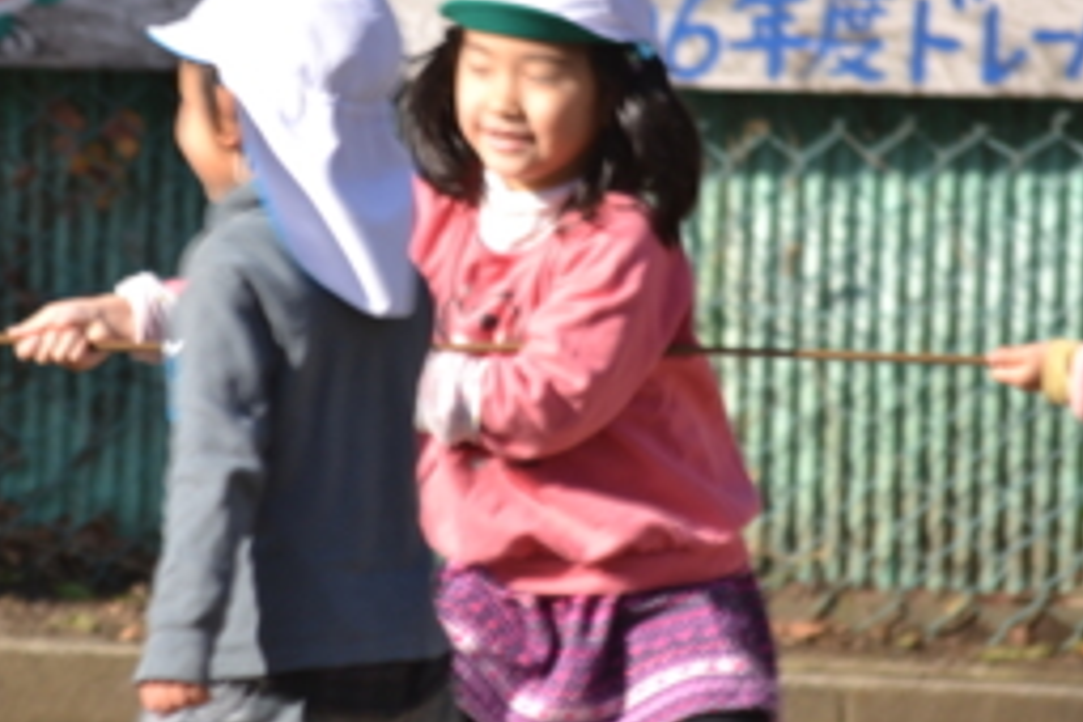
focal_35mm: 447
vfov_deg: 3.1
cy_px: 282
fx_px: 13446
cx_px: 429
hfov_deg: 4.6
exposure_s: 1/200
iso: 100
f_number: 6.3
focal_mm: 190
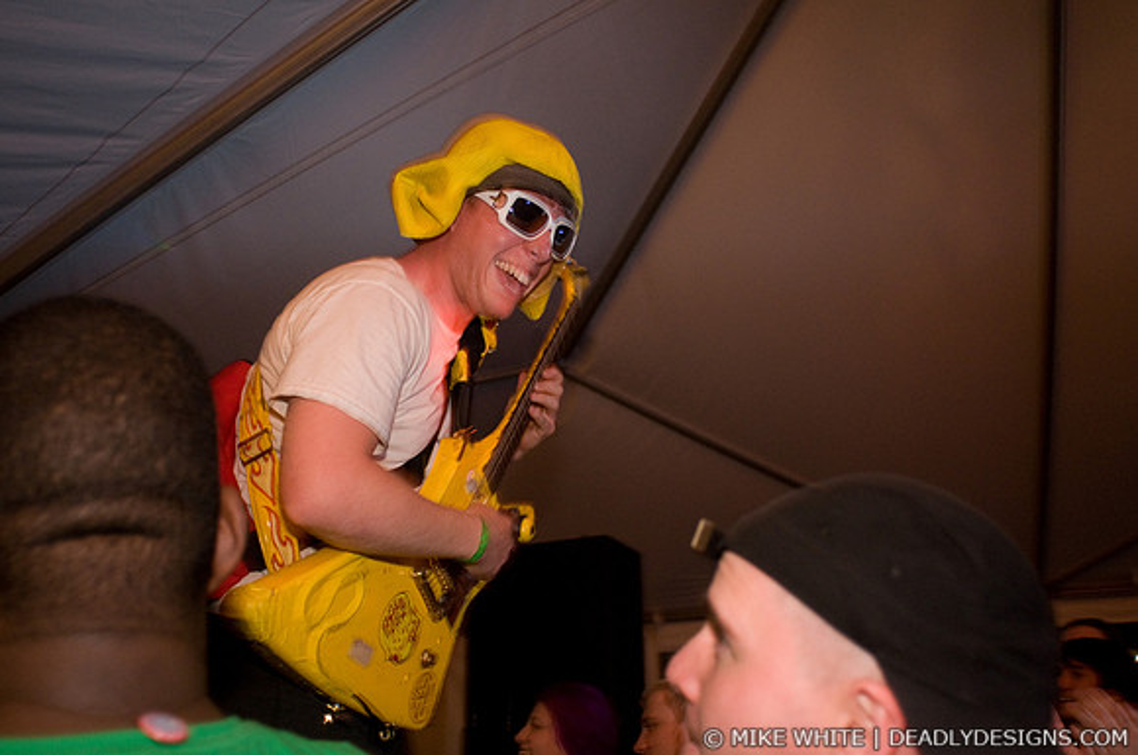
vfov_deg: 43.5
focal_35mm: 30
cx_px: 569
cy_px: 378
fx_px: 947
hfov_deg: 62.0
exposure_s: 1/30
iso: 800
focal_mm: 20
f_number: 2.8
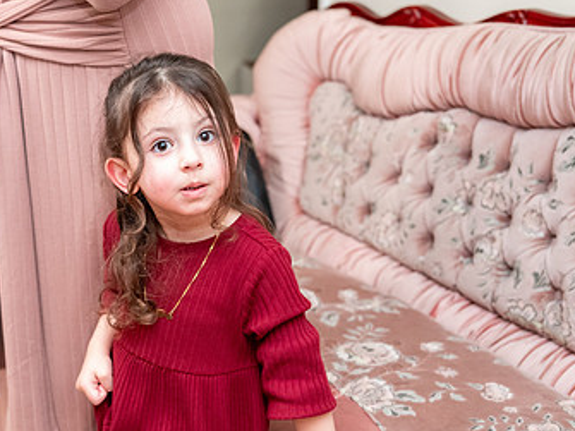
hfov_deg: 31.6
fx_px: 996
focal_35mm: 60
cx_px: 142
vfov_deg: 24.2
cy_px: 300
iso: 5000
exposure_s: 1/160
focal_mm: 36
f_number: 2.8
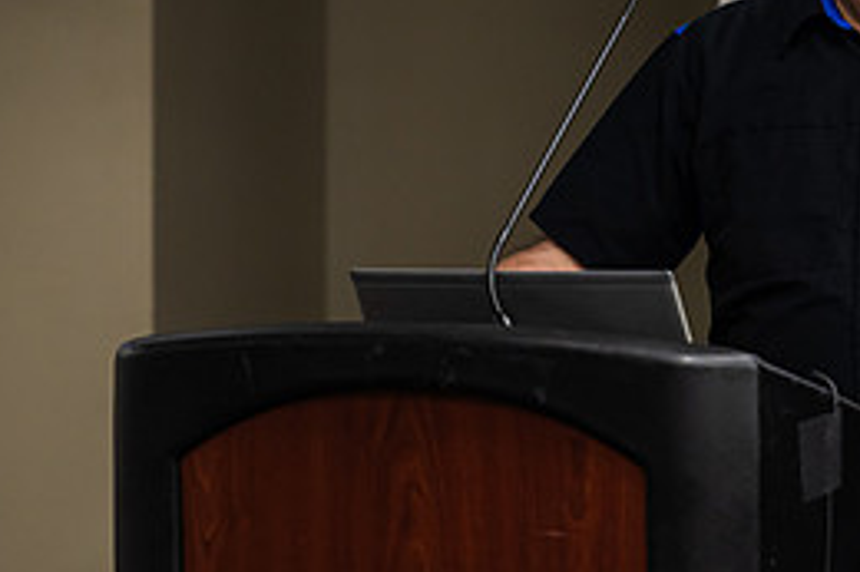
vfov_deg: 3.2
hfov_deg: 4.8
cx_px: 949
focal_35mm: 430
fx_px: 10265
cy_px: -60
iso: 1250
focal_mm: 190
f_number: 3.2
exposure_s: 1/200
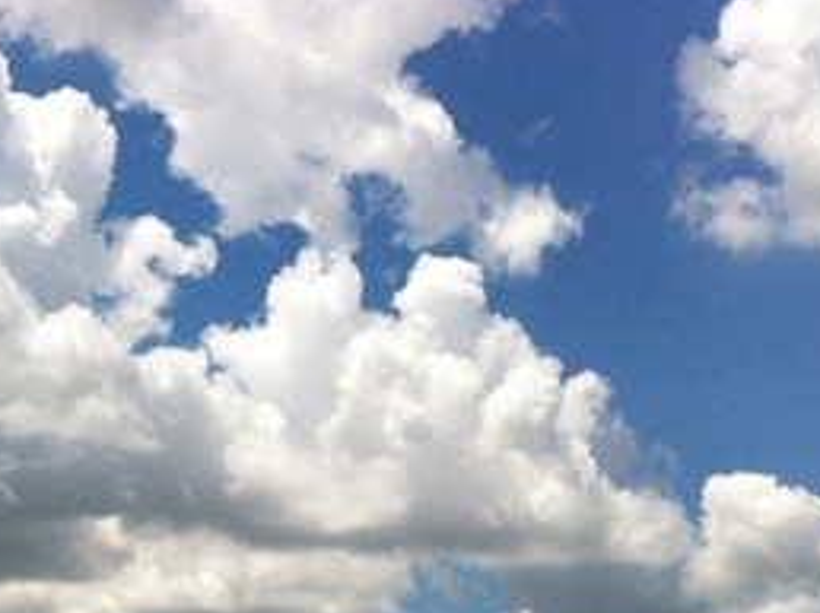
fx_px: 2248
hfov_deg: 20.0
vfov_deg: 14.9
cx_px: -6
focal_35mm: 95
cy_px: 767
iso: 80
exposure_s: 1/3771
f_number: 2.8
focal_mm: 3.85
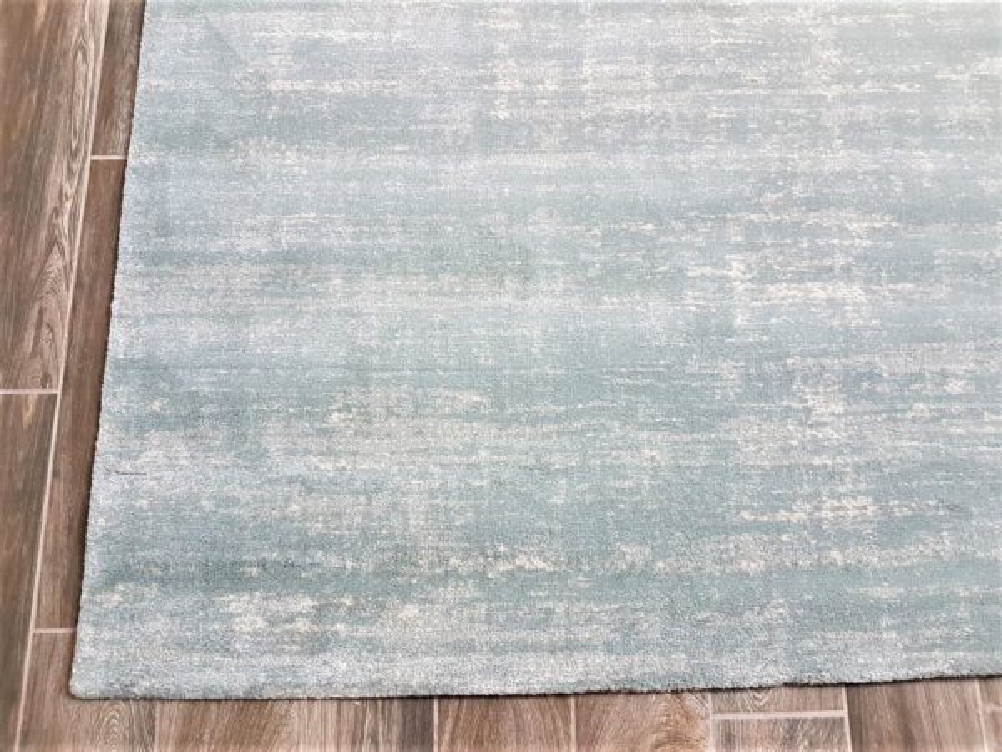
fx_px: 753
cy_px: 376
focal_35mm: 26
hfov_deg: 67.3
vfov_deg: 53.1
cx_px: 501
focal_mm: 4.2
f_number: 1.7
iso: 200
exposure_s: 1/50
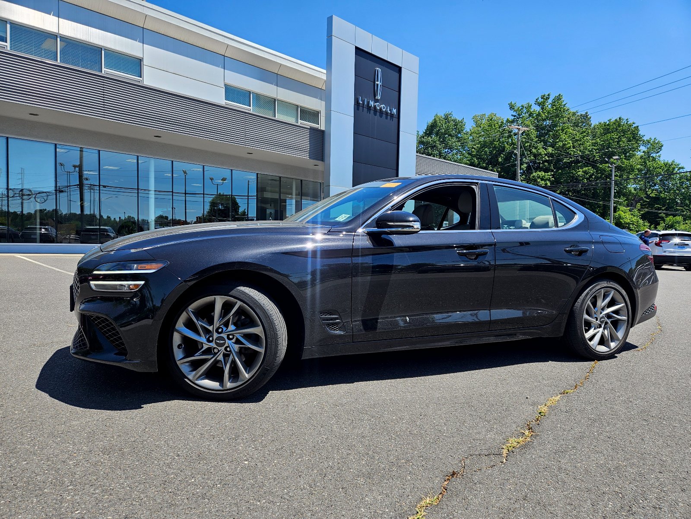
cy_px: 260
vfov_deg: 58.9
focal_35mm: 23
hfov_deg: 73.9
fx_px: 459
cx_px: 346
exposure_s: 1/1111
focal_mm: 5.4
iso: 25
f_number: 1.8
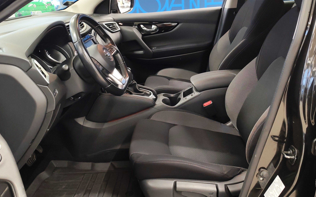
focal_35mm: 37
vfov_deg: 34.4
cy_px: 98
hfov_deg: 52.7
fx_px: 319
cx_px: 160
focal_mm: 6.12
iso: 1250
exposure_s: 1/50
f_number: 1.9
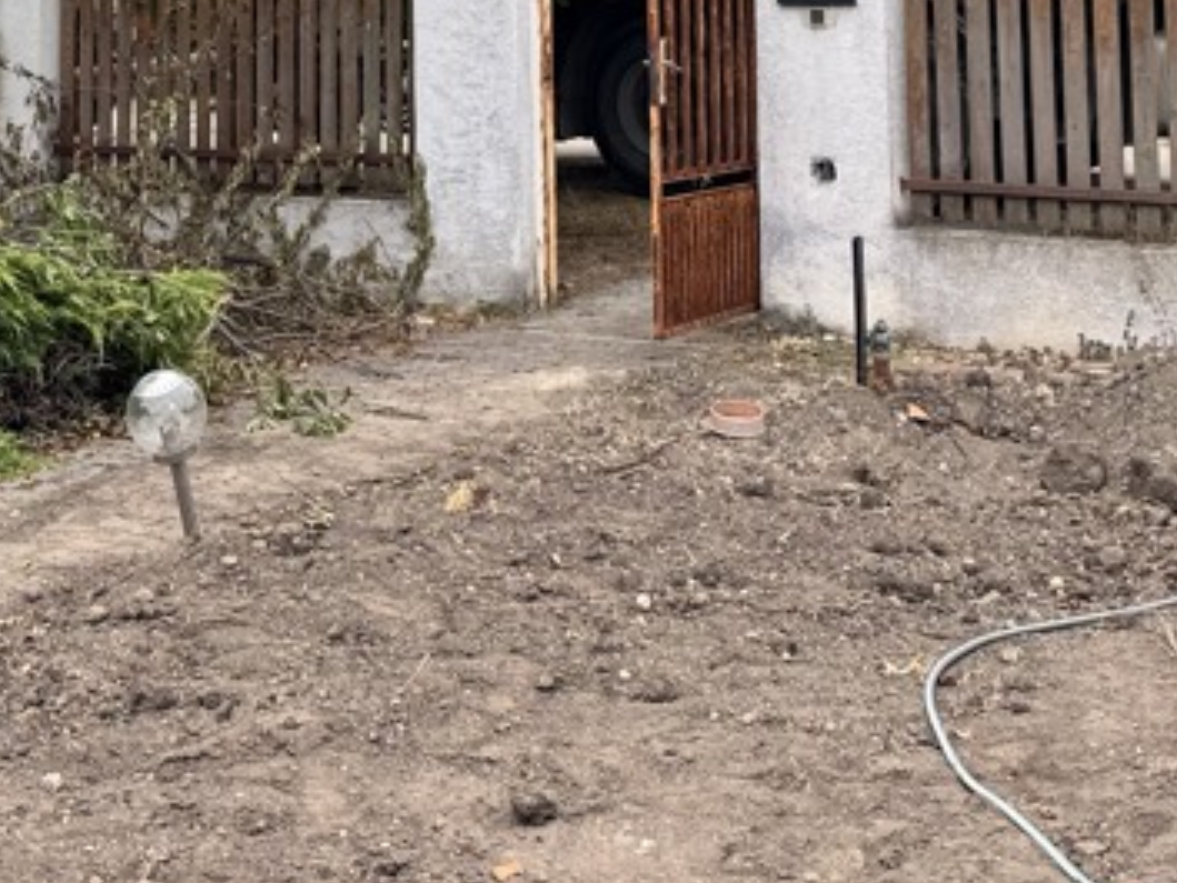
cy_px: -227
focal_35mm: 68
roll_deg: +0.6
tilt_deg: +4.5
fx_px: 2313
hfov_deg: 28.3
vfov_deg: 20.0
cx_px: 370
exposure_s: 1/707
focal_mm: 6.76
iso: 80
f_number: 1.78
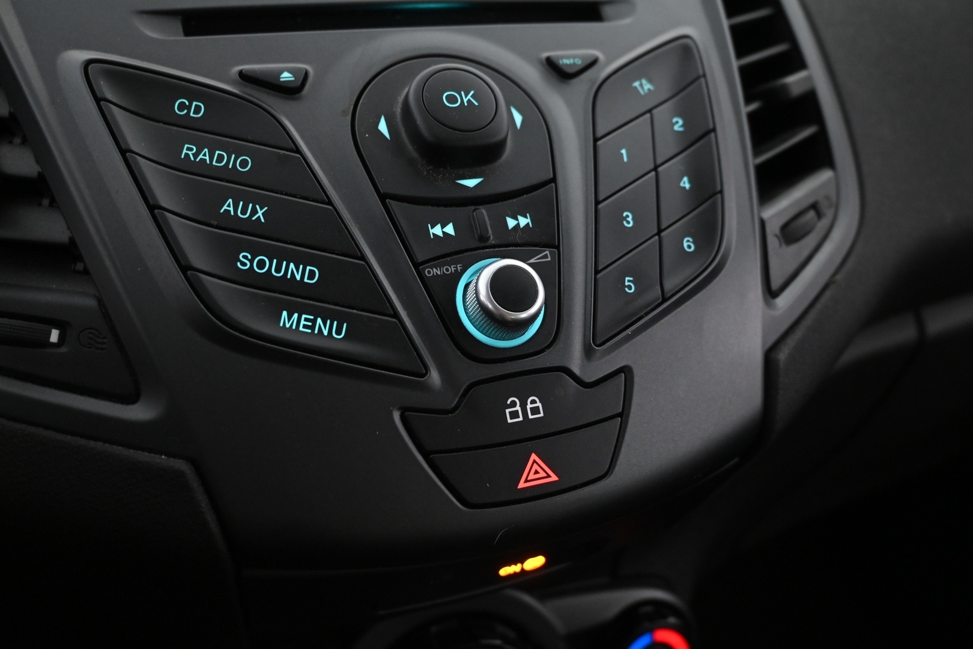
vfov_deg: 40.8
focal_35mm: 32
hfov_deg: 58.3
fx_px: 872
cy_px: 324
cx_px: 486
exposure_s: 1/30
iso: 1800
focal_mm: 21.5
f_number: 4
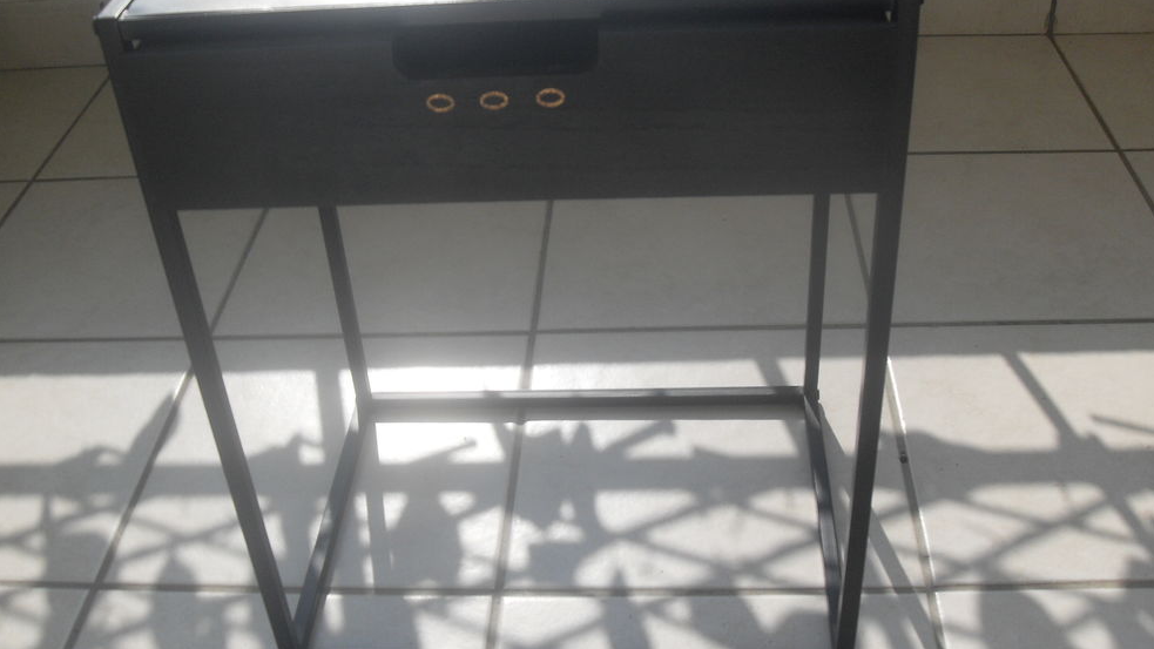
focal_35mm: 41
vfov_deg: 29.0
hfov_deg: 49.4
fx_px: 1255
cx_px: 583
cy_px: 275
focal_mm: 6.3
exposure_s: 1/180
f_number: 8.9
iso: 80
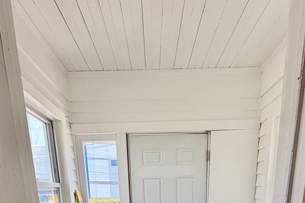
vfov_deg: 41.4
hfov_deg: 76.1
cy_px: 233
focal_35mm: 23
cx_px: 155
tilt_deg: -11.8
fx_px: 195
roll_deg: +1.0
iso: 40
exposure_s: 1/160
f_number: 2.2
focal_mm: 2.22
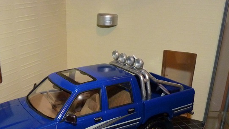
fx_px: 285
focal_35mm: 47
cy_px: 118
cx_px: 88
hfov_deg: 43.4
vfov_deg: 24.7
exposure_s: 1/15
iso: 400
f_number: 2.8
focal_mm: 5.2
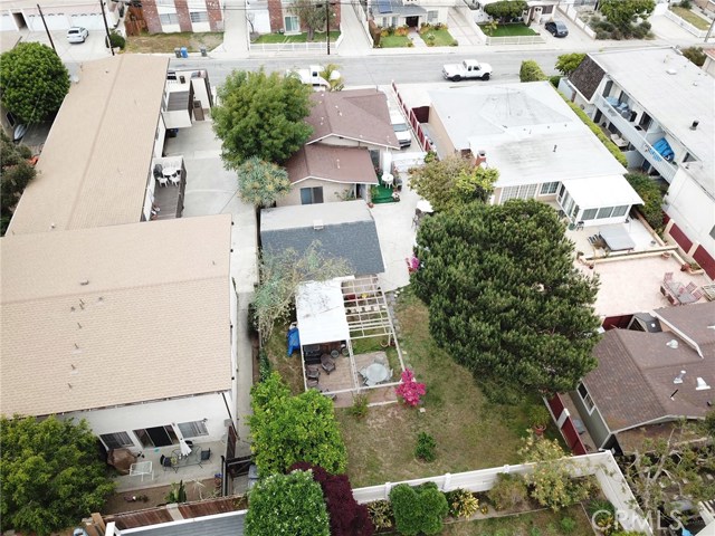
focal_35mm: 26
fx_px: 537
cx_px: 358
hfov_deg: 67.3
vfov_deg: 53.1
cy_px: 268
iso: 100
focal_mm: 4.7
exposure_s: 1/556
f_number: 2.2
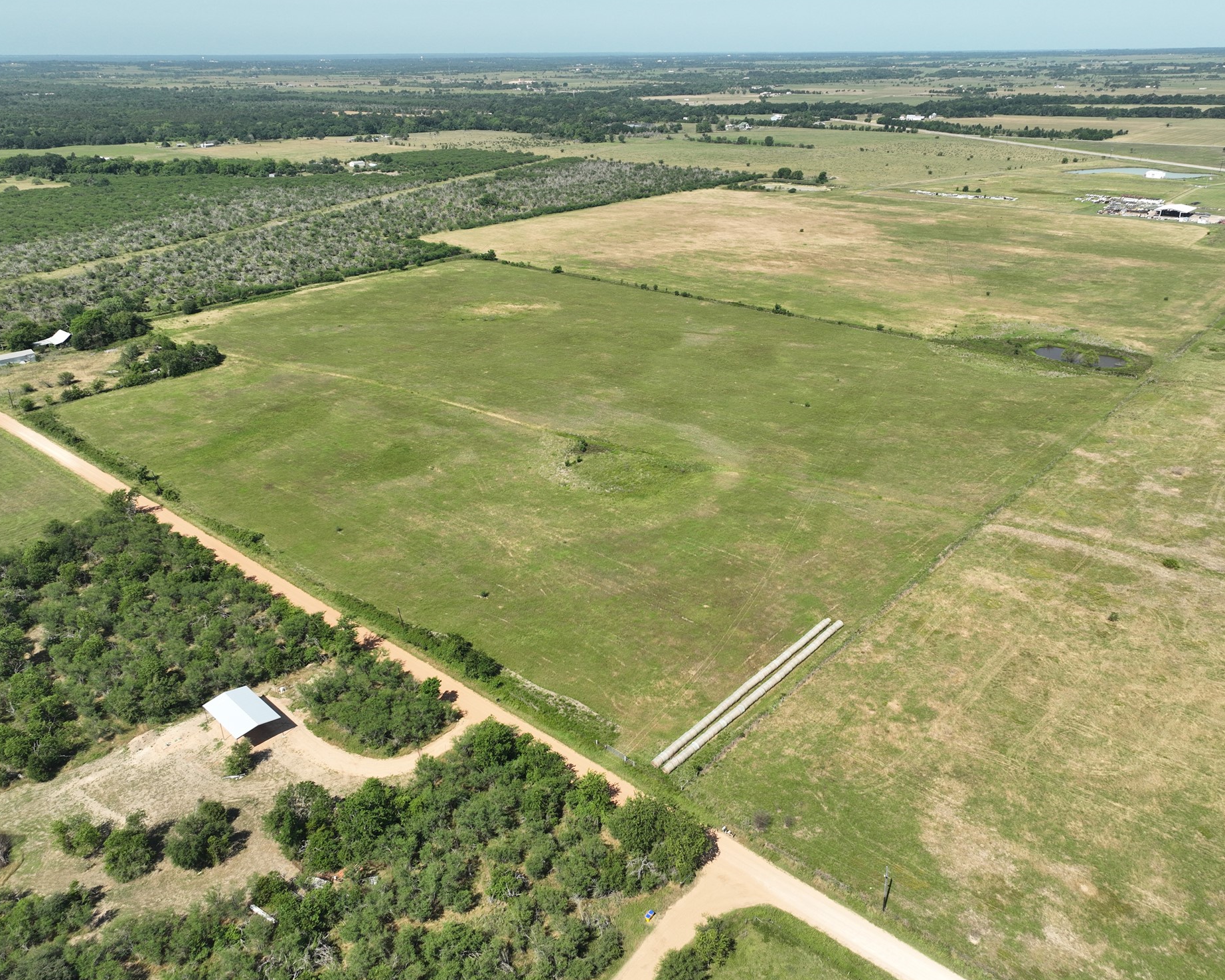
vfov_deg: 54.9
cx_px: 654
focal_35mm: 26
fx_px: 943
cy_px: 482
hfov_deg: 66.0
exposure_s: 1/1250
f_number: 2.8
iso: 100
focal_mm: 12.29
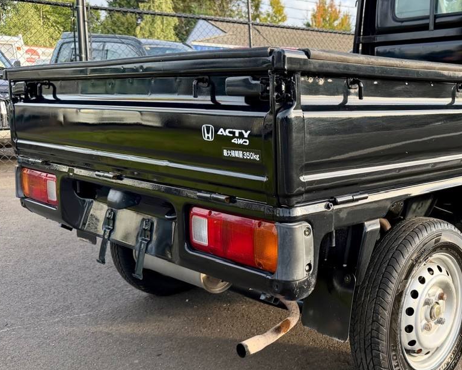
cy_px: 173
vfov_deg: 38.2
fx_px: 533
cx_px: 366
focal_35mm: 39
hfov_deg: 44.7
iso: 100
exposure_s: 1/504
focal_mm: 6.76
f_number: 1.78
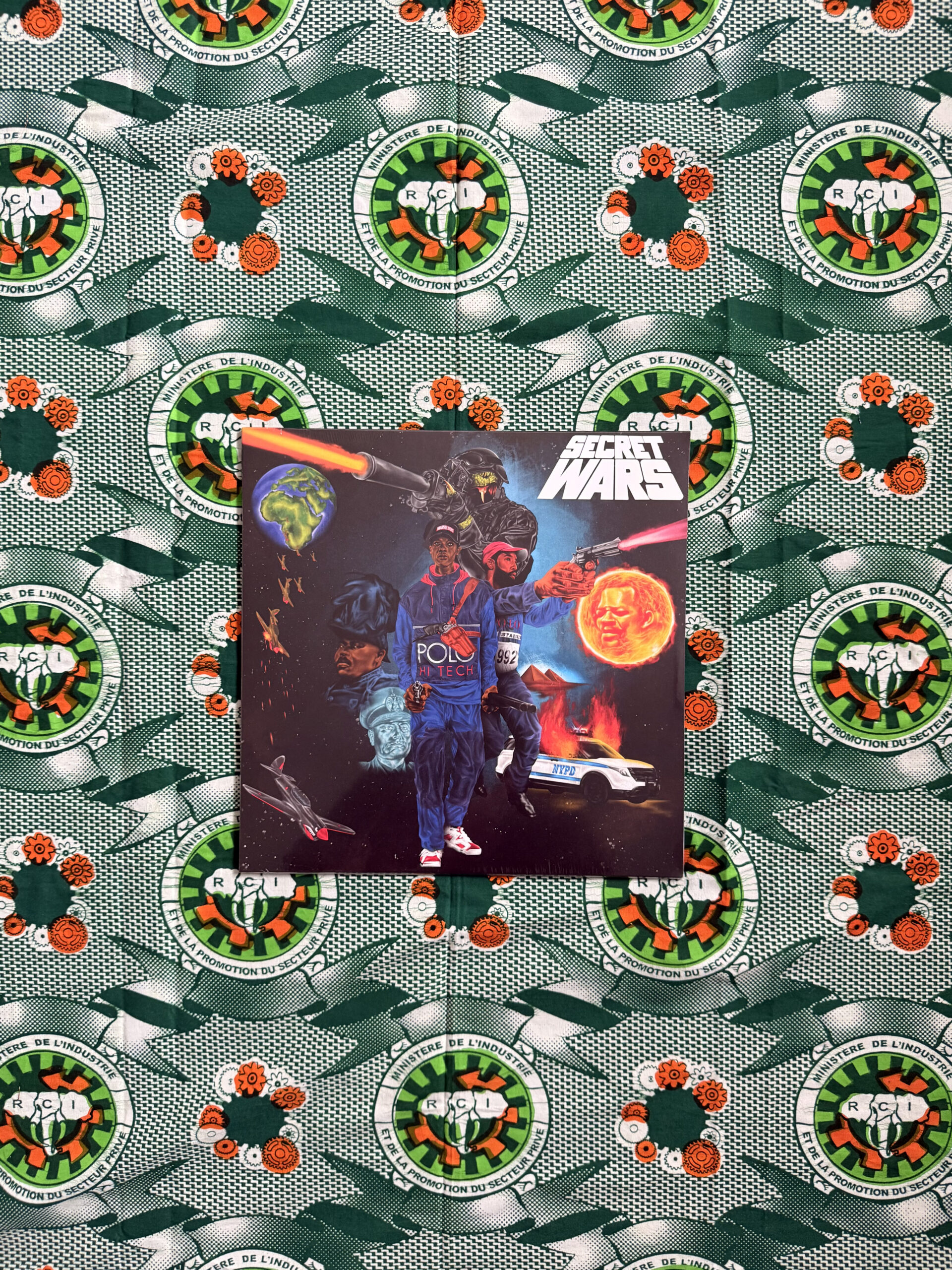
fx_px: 880
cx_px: 476
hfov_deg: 56.8
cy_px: 635
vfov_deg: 71.6
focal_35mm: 24
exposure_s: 1/61
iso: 200
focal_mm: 6.76
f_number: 1.78
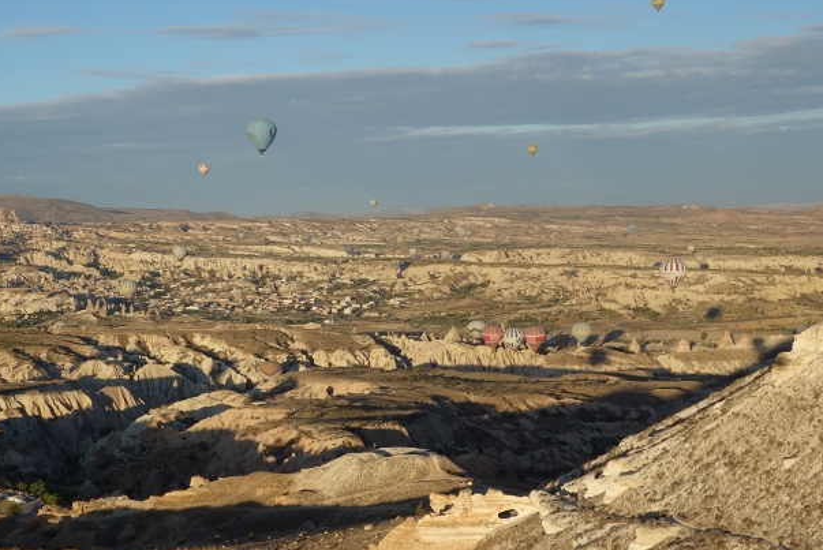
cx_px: 261
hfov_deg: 34.1
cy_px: 383
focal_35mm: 58
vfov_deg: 23.3
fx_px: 1327
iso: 125
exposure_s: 1/400
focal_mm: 13.09
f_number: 5.6
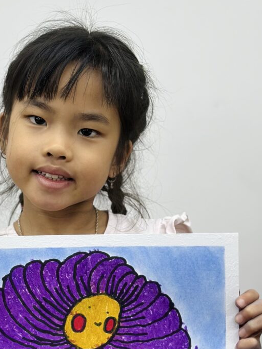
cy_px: 208
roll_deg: +4.2
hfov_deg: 15.7
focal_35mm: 94
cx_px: 71
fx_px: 948
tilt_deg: -18.0
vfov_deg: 20.8
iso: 80
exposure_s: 1/284
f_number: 1.78
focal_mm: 6.86
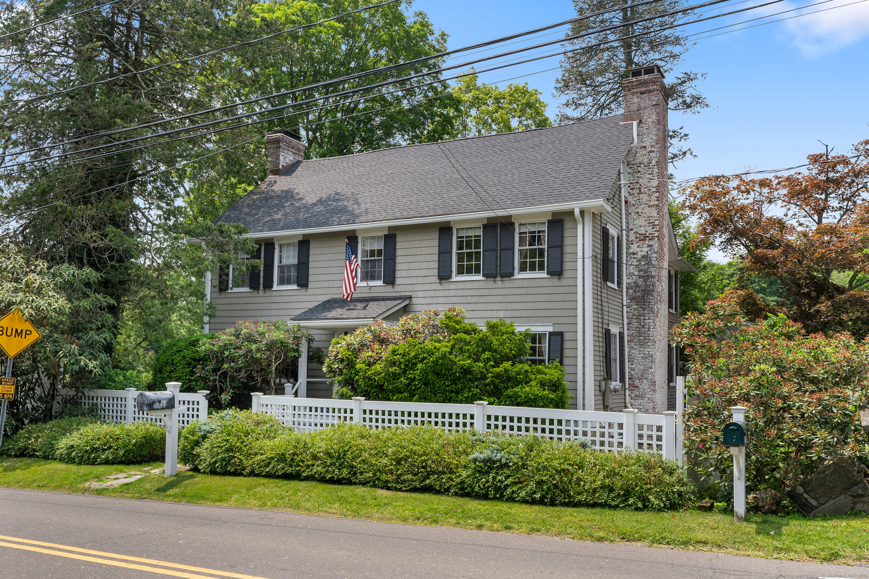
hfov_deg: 60.3
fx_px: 748
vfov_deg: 42.3
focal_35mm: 31
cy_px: 290
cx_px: 434
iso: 320
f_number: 8
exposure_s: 1/80
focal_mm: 21
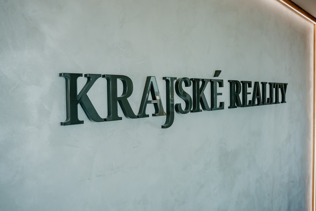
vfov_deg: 37.9
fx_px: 307
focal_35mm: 35
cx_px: 158
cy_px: 106
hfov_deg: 54.4
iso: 640
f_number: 5.6
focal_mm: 35
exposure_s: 1/400
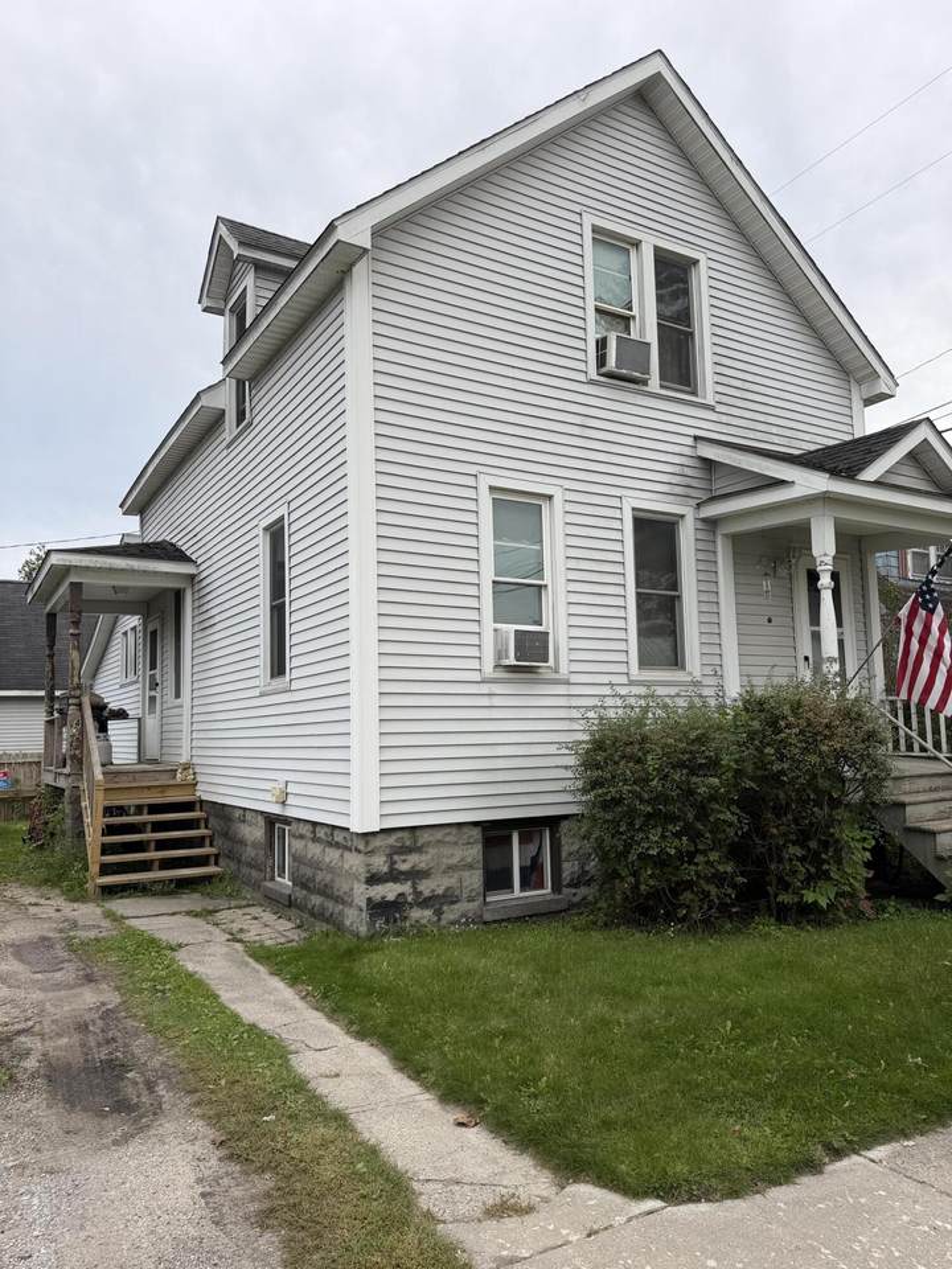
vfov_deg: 71.6
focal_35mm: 24
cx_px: 476
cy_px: 634
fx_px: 880
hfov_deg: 56.8
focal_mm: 6.76
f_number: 1.78
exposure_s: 1/1192
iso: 80
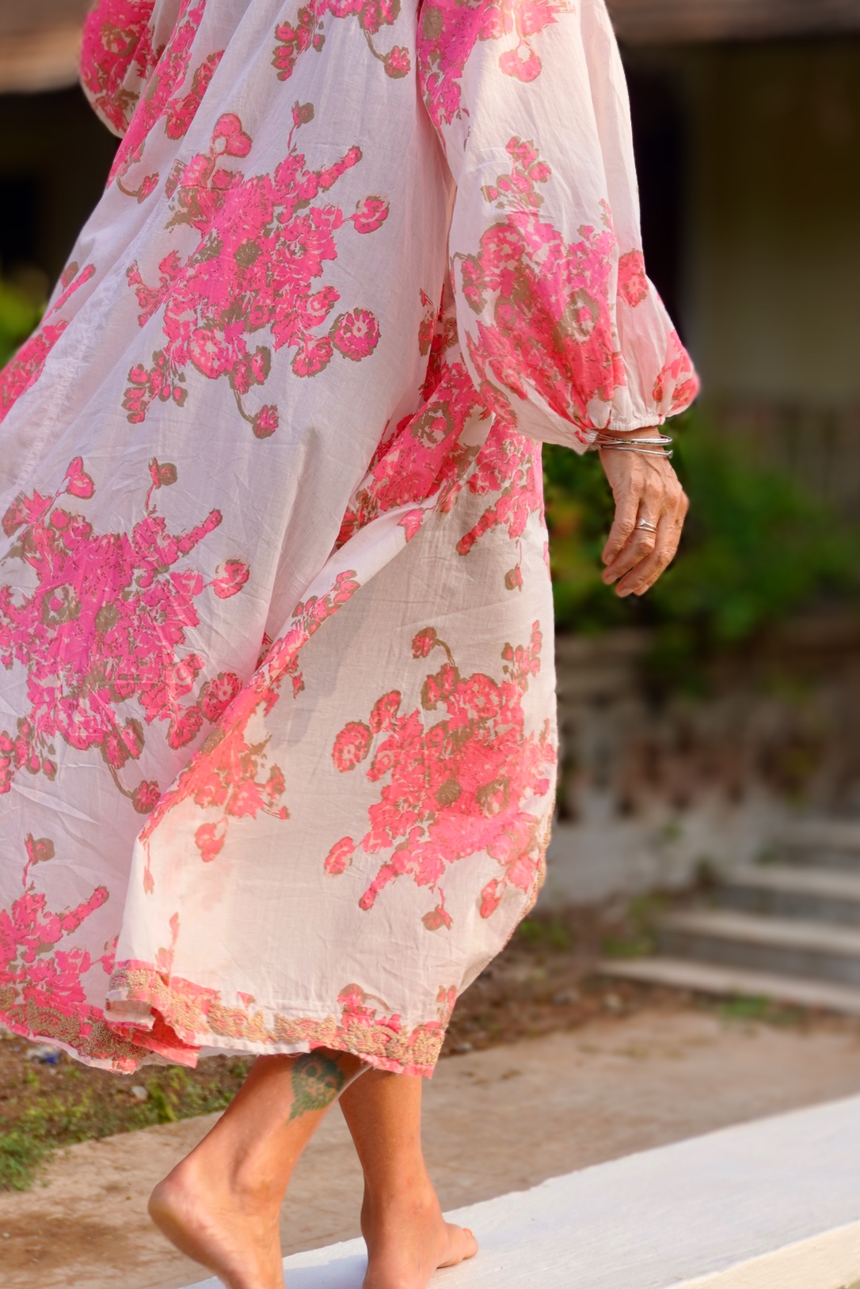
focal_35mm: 78
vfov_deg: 26.0
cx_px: 278
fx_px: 2787
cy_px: 484
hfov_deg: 17.5
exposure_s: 1/400
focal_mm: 33
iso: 100
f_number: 5
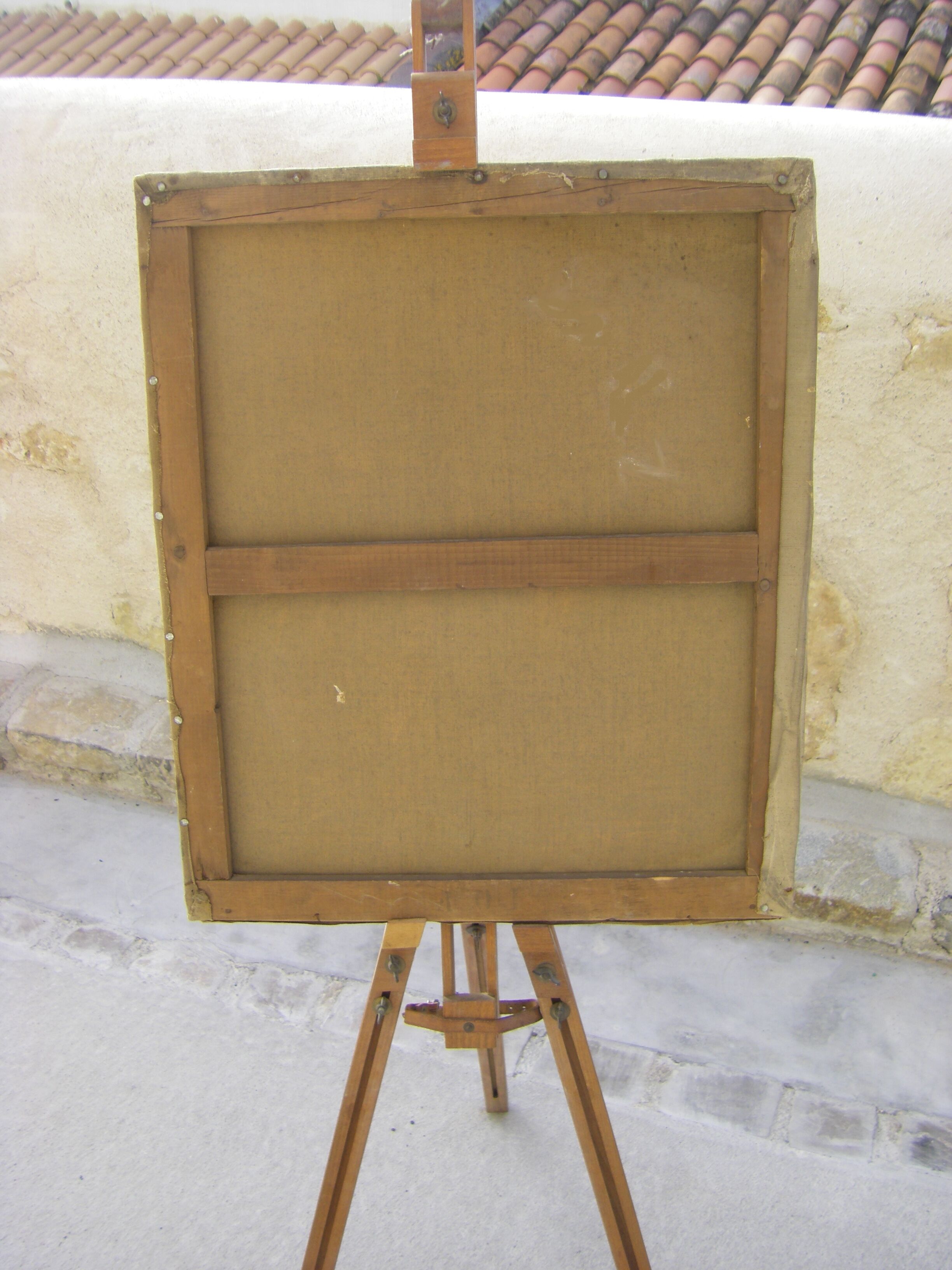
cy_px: 635
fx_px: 1393
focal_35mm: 38
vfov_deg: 49.0
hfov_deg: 37.7
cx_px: 476
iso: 64
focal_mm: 6.3
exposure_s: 1/125
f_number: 3.5
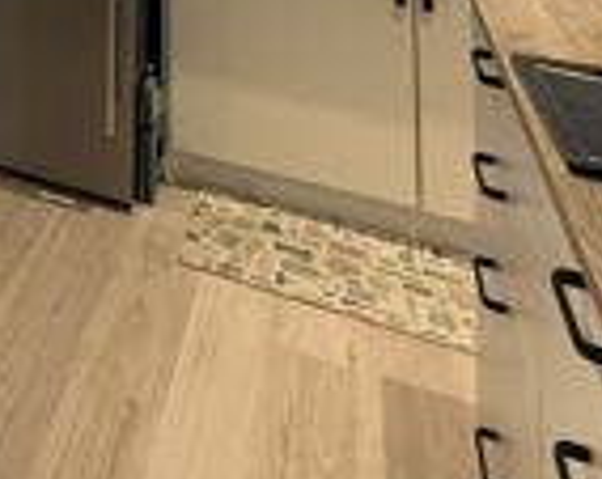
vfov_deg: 21.3
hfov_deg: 28.1
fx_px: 942
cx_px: -212
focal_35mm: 53
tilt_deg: +3.1
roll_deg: -0.2
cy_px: -331
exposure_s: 1/100
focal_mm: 2.22
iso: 400
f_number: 2.2
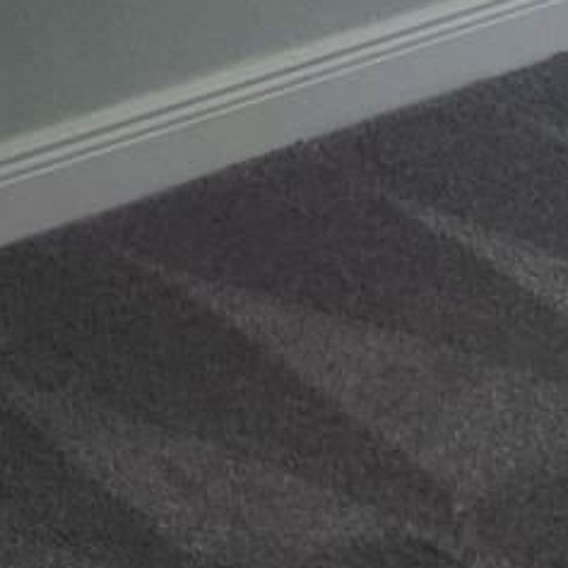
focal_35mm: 138
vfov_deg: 10.8
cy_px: -801
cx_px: 1651
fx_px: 2562
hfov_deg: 9.9
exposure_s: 1/180
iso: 32
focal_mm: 5.4
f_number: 1.8
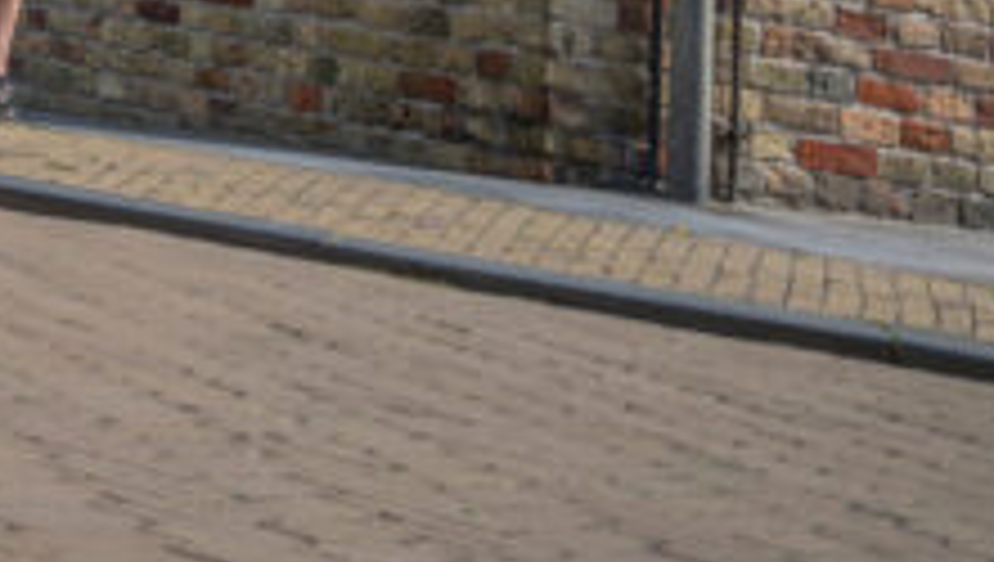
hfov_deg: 15.3
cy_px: -868
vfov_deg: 9.6
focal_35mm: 109
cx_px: -1066
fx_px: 2877
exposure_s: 1/1600
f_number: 2.8
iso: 100
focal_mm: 24
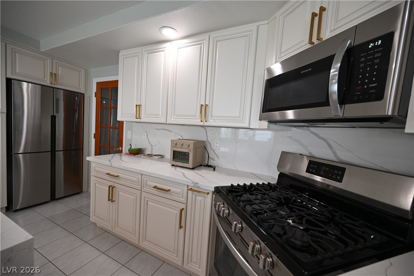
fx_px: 161
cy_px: 138
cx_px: 207
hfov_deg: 104.2
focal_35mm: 14
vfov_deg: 81.2
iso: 320
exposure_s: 1/60
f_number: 4.5
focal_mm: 14
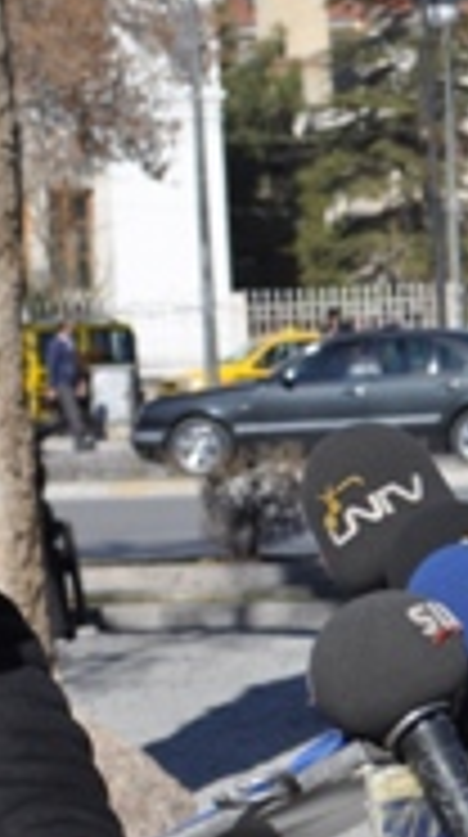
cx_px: -162
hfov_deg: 5.8
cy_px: 261
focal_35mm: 208
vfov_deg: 10.4
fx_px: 4616
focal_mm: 55
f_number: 9
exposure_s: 1/320
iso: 200
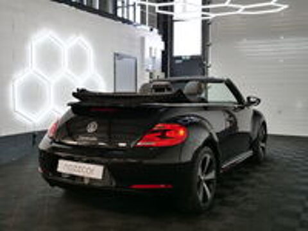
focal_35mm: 38
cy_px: 116
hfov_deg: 49.0
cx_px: 154
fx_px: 338
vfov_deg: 37.7
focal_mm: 19
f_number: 3.2
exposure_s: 1/60
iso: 320
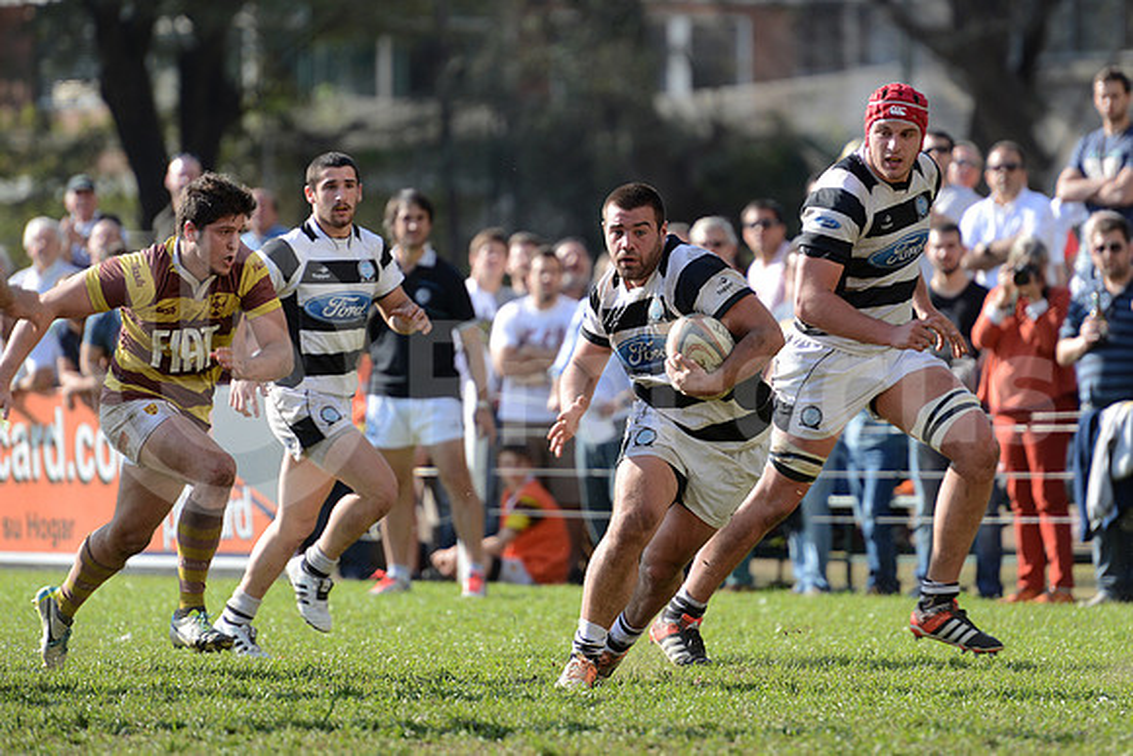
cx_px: 566
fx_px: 8499
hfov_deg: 7.6
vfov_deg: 5.1
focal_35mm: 270
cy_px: 378
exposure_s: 1/800
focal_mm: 270
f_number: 4
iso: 320
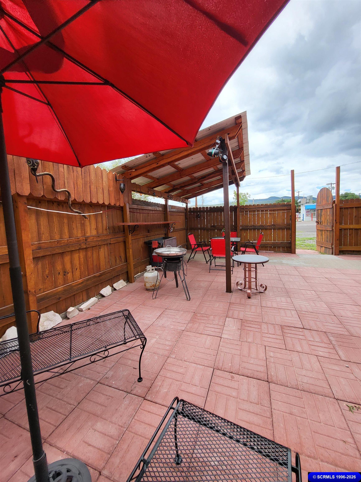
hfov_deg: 89.9
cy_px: 241
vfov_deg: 106.2
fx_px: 181
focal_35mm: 13
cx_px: 180
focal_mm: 1.74
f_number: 2.2
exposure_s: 1/554
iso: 32
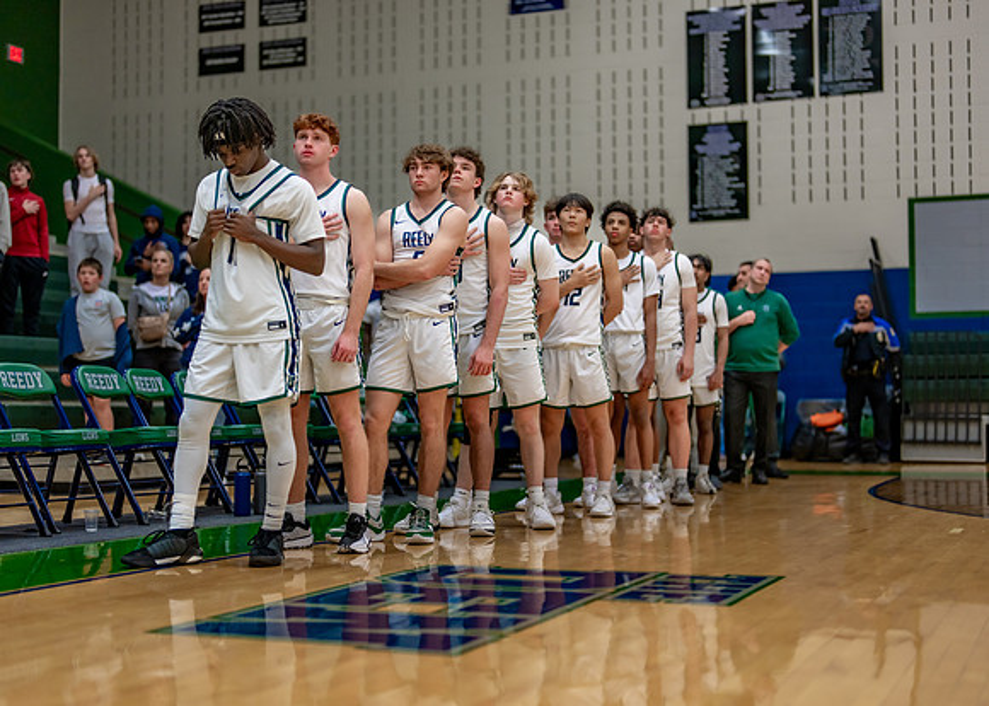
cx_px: 501
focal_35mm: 55
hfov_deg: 35.7
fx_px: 1533
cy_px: 353
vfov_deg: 25.9
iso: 320
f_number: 1.2
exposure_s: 1/500
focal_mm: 50
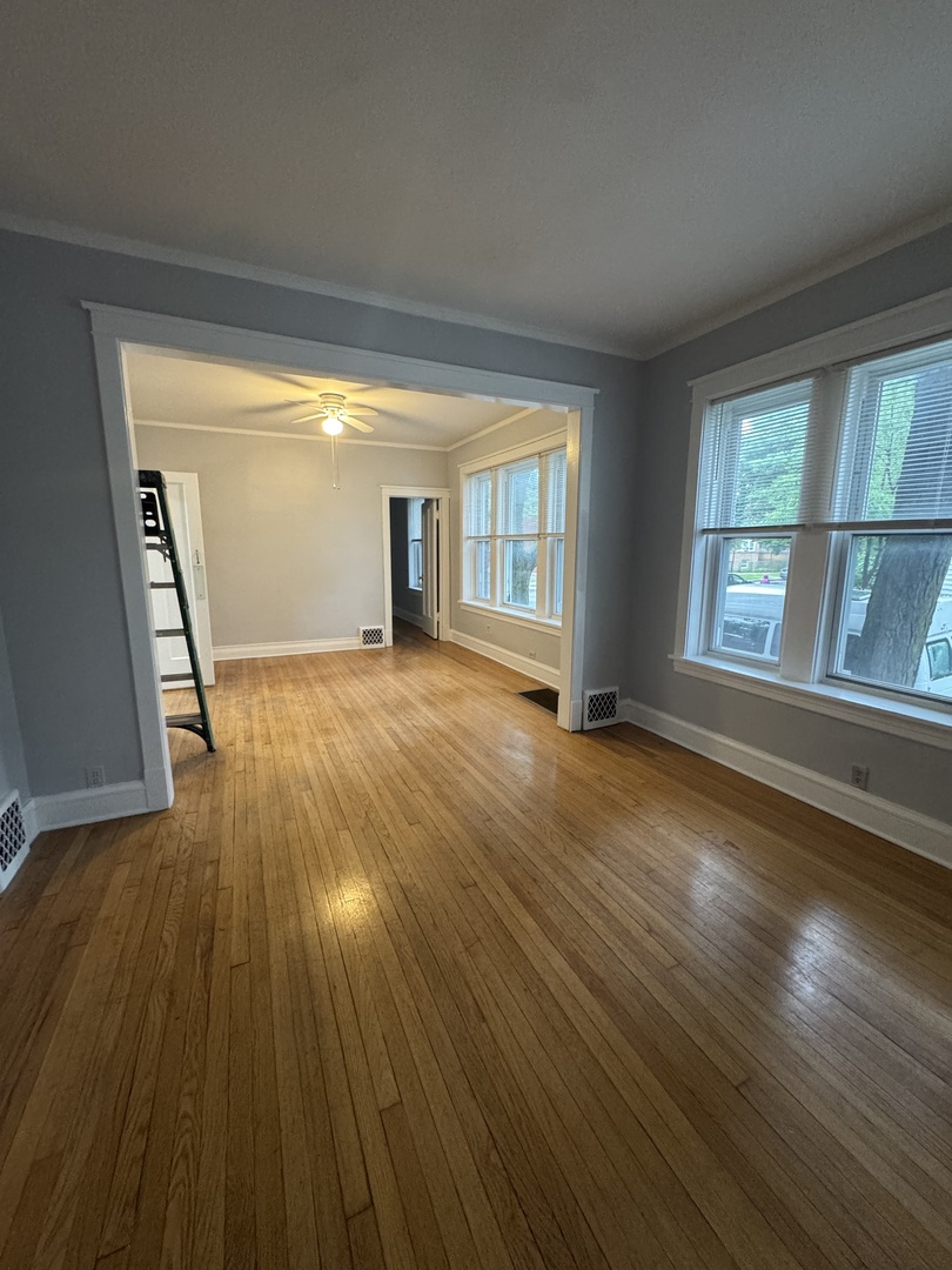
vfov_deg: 102.1
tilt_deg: -10.3
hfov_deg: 85.7
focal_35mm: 14
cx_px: 476
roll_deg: +0.6
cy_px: 635
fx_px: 513
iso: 640
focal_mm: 2.22
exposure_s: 1/60
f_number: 2.2
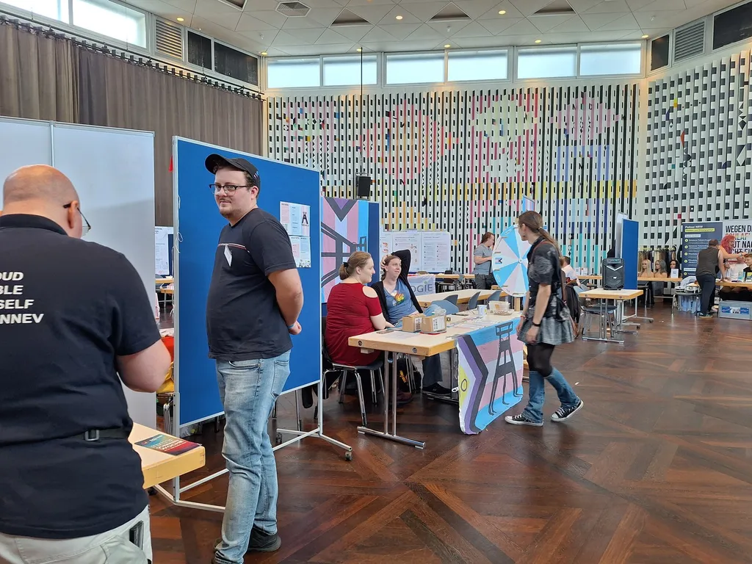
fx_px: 500
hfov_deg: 73.9
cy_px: 282
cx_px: 376
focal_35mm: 23
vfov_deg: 58.9
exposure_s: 1/50
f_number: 1.8
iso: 64
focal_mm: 5.54
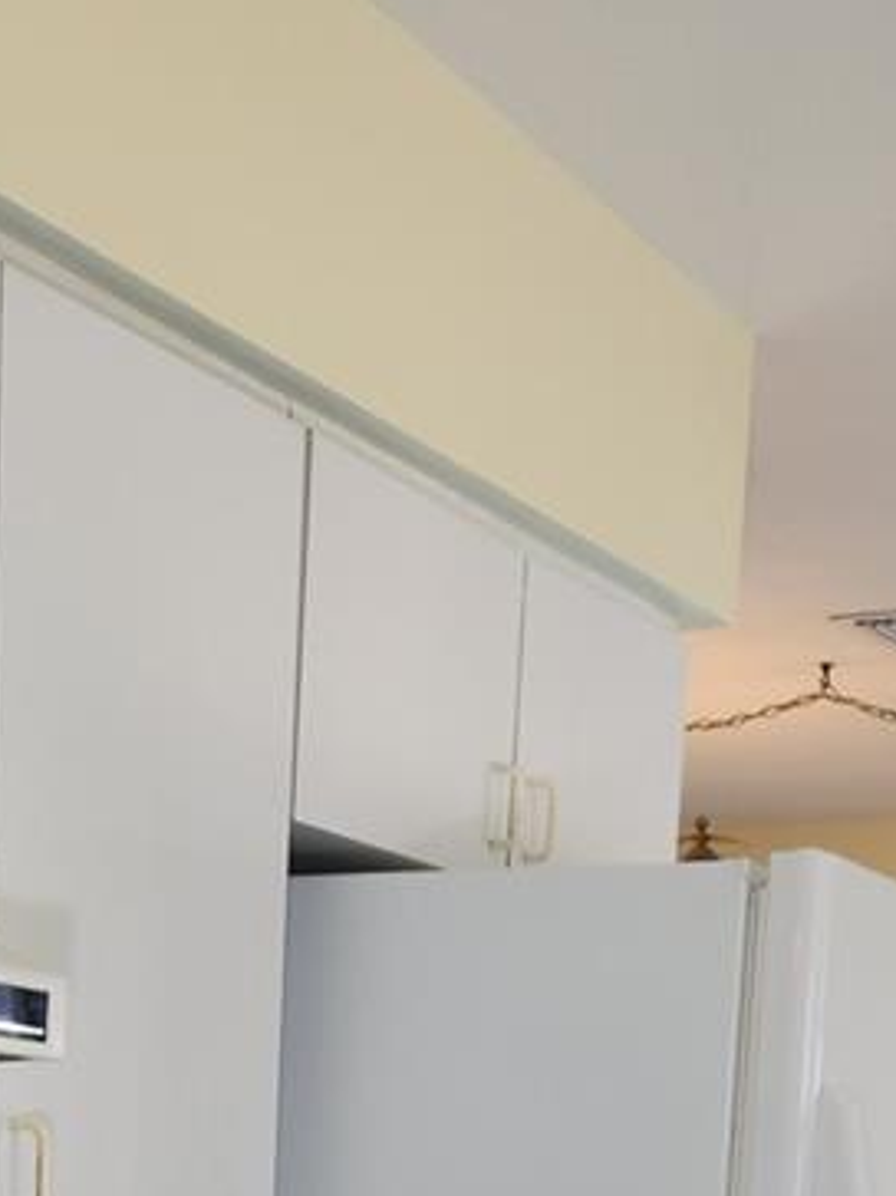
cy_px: 1657
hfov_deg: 19.3
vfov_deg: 22.3
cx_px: 303
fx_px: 2624
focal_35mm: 76
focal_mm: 5.4
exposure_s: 1/120
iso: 50
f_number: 1.8
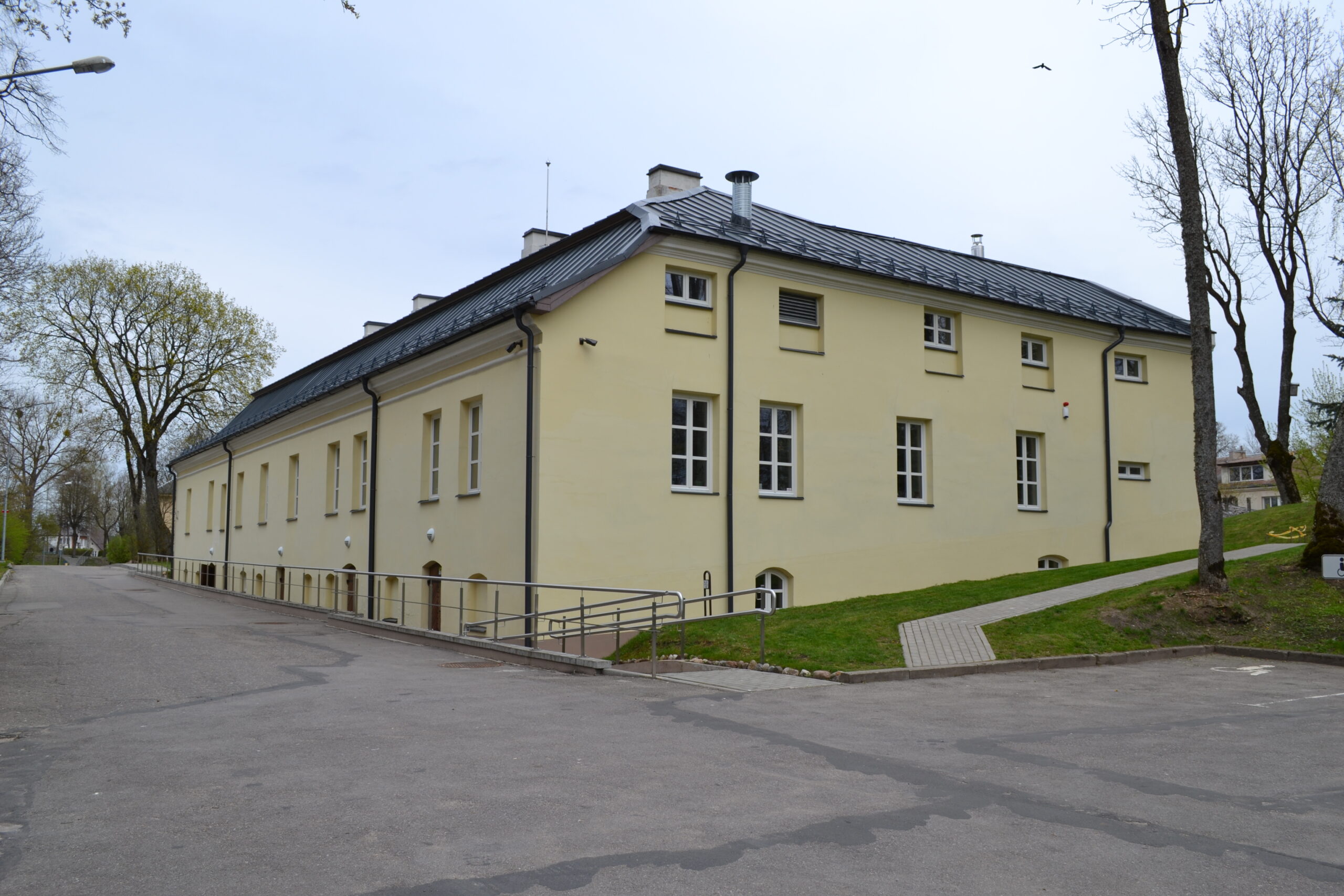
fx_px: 1120
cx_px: 672
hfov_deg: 61.9
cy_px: 448
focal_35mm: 30
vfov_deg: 43.6
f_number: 8
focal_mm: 20
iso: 100
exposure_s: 1/250
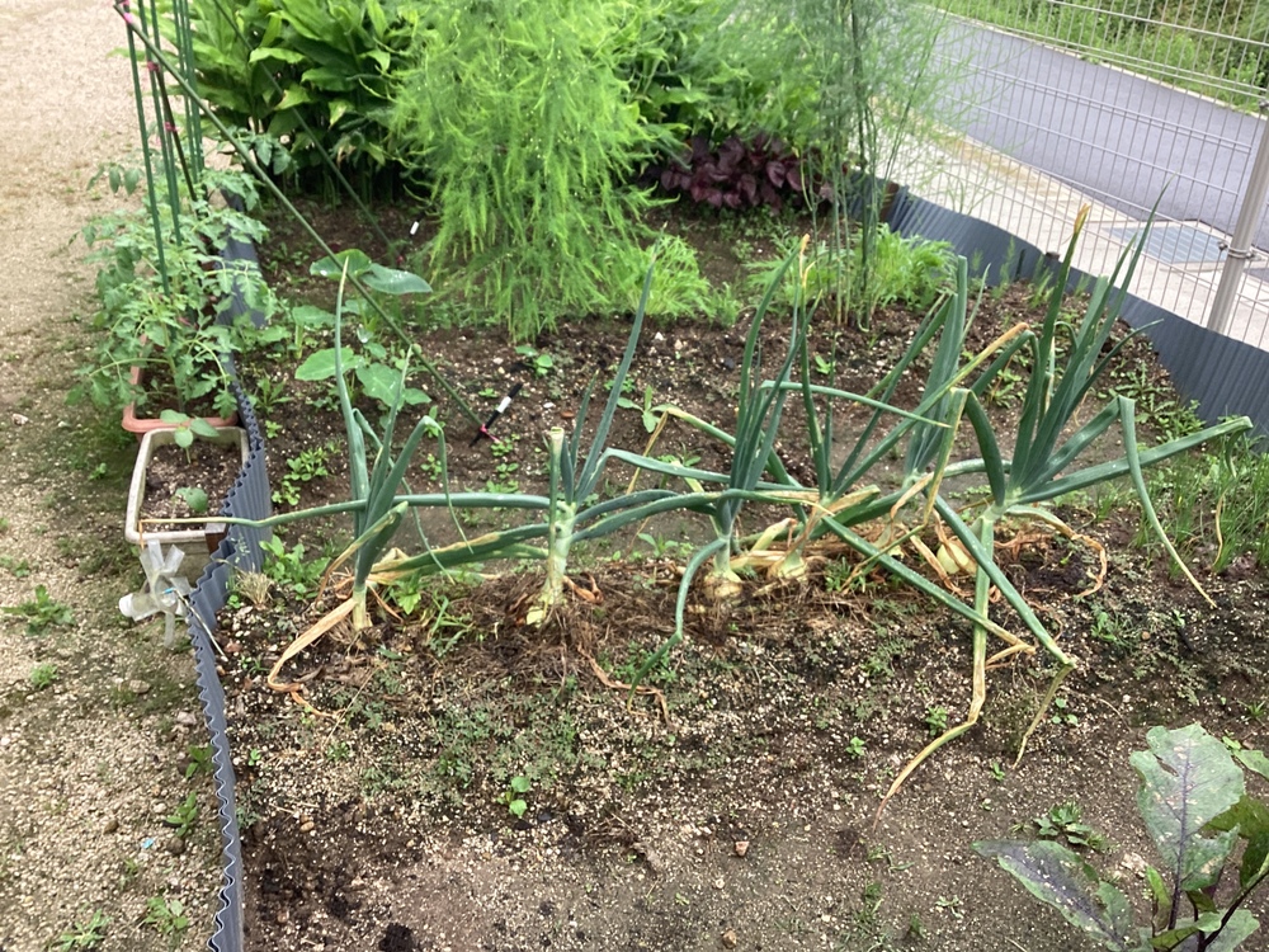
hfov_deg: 58.4
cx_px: 634
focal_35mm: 31
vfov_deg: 45.4
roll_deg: -0.7
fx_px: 1136
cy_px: 476
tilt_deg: -28.2
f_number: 2.4
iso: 32
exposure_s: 1/120
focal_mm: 3.3
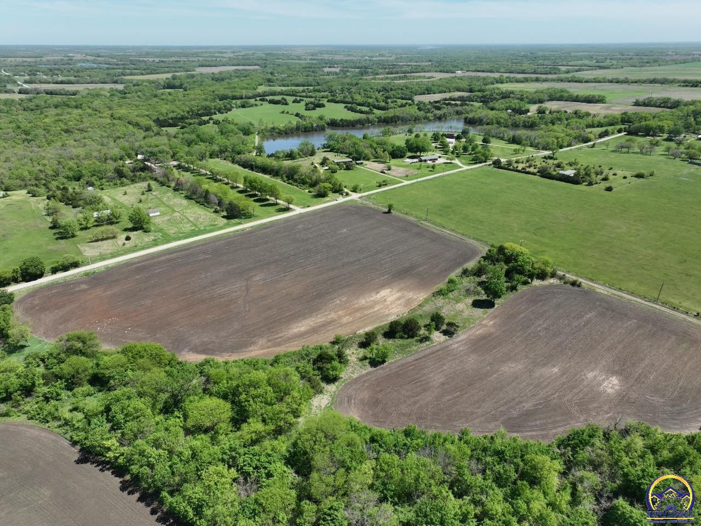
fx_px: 486
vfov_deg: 56.8
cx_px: 350
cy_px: 263
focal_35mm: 24
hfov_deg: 71.6
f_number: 2.8
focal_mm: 12.29
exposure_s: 1/1600
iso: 130
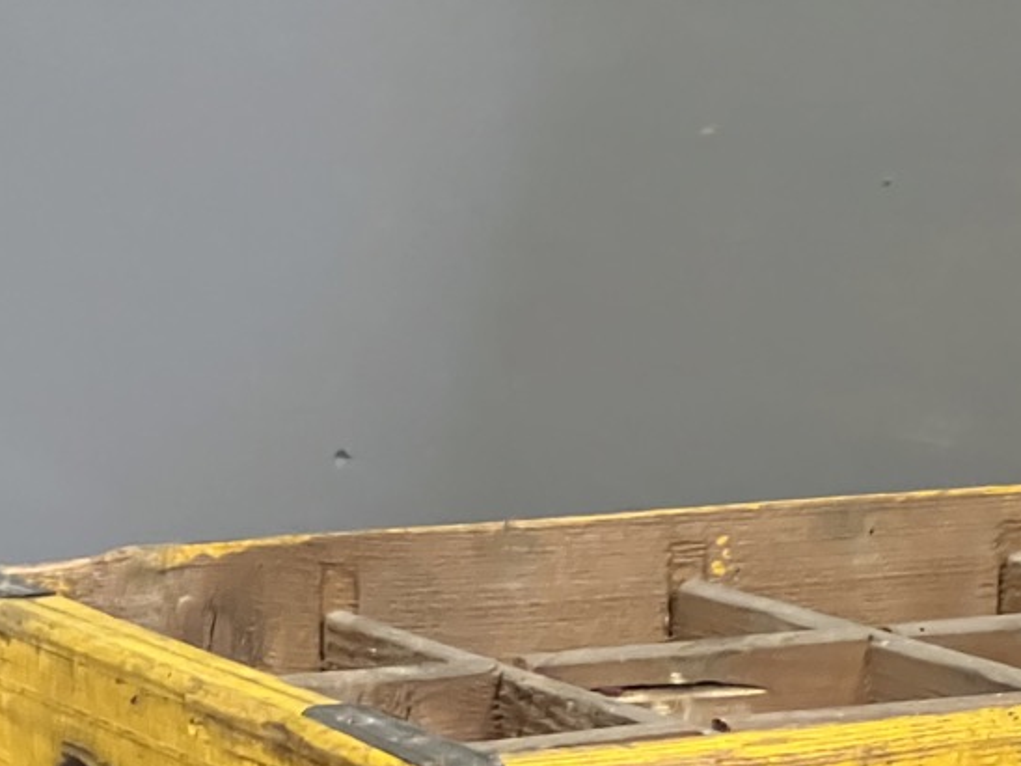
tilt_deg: -11.2
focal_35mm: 180
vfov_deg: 8.2
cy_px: 883
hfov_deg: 10.9
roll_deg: -0.7
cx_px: 1008
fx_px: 5309
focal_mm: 9
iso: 800
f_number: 2.8
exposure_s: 1/25
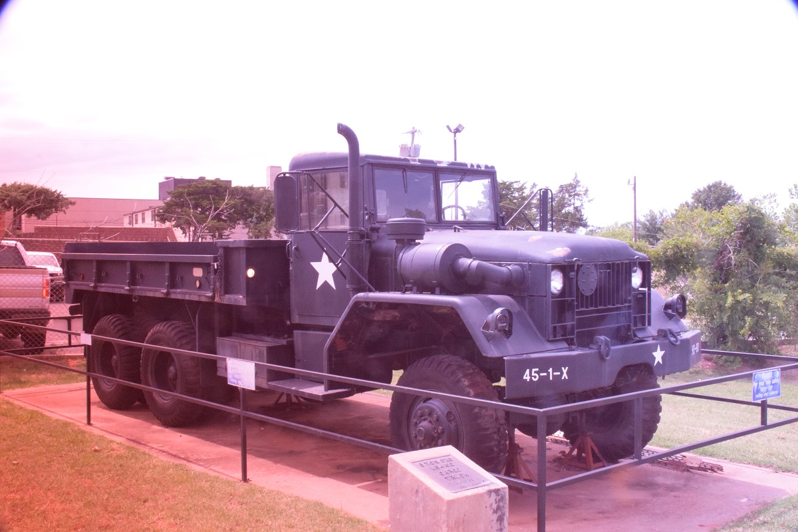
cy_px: 266
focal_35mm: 39
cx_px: 399
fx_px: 864
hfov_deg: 49.6
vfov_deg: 34.2
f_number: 25
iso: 5000
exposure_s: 1/200
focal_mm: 26
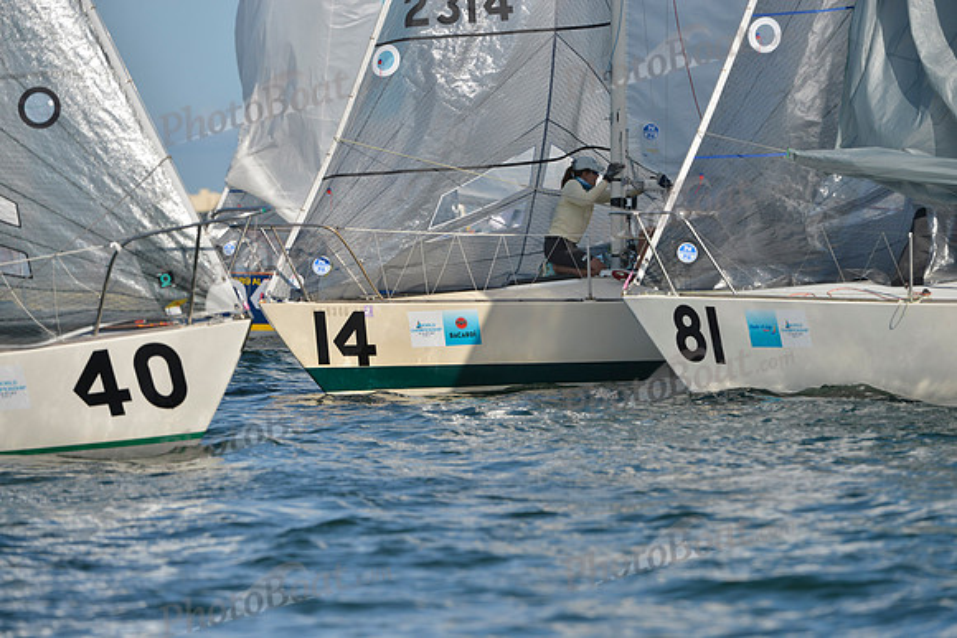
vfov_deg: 3.8
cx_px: 478
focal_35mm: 360
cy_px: 319
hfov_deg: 5.7
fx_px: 9572
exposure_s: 1/1000
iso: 200
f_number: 8
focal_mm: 360
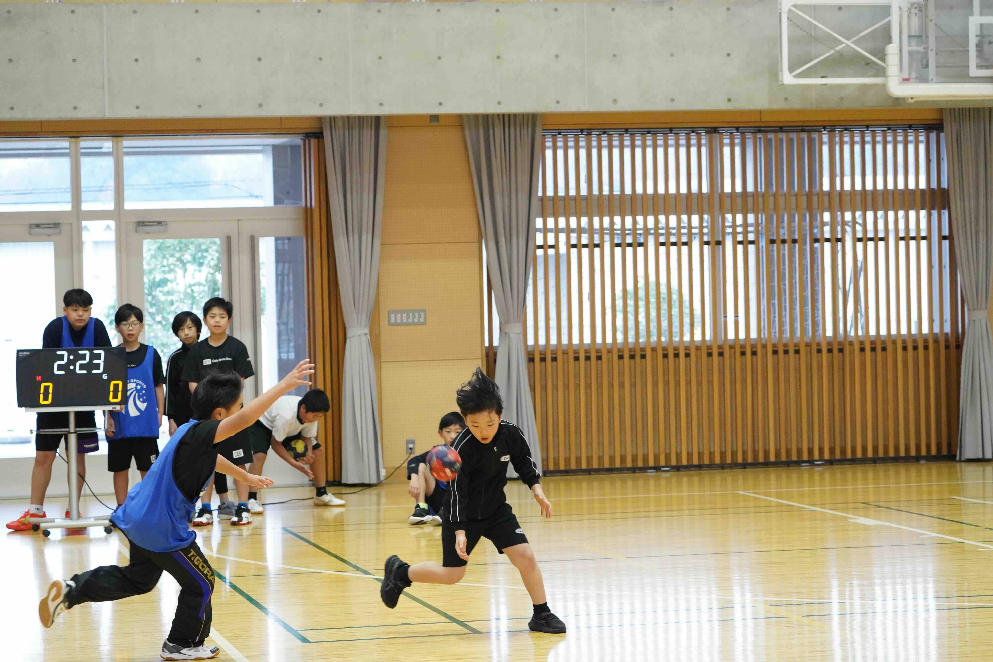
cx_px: 497
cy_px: 328
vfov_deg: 13.6
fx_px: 2786
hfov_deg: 20.2
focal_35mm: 101
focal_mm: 100
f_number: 5.6
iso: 8000
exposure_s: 1/400
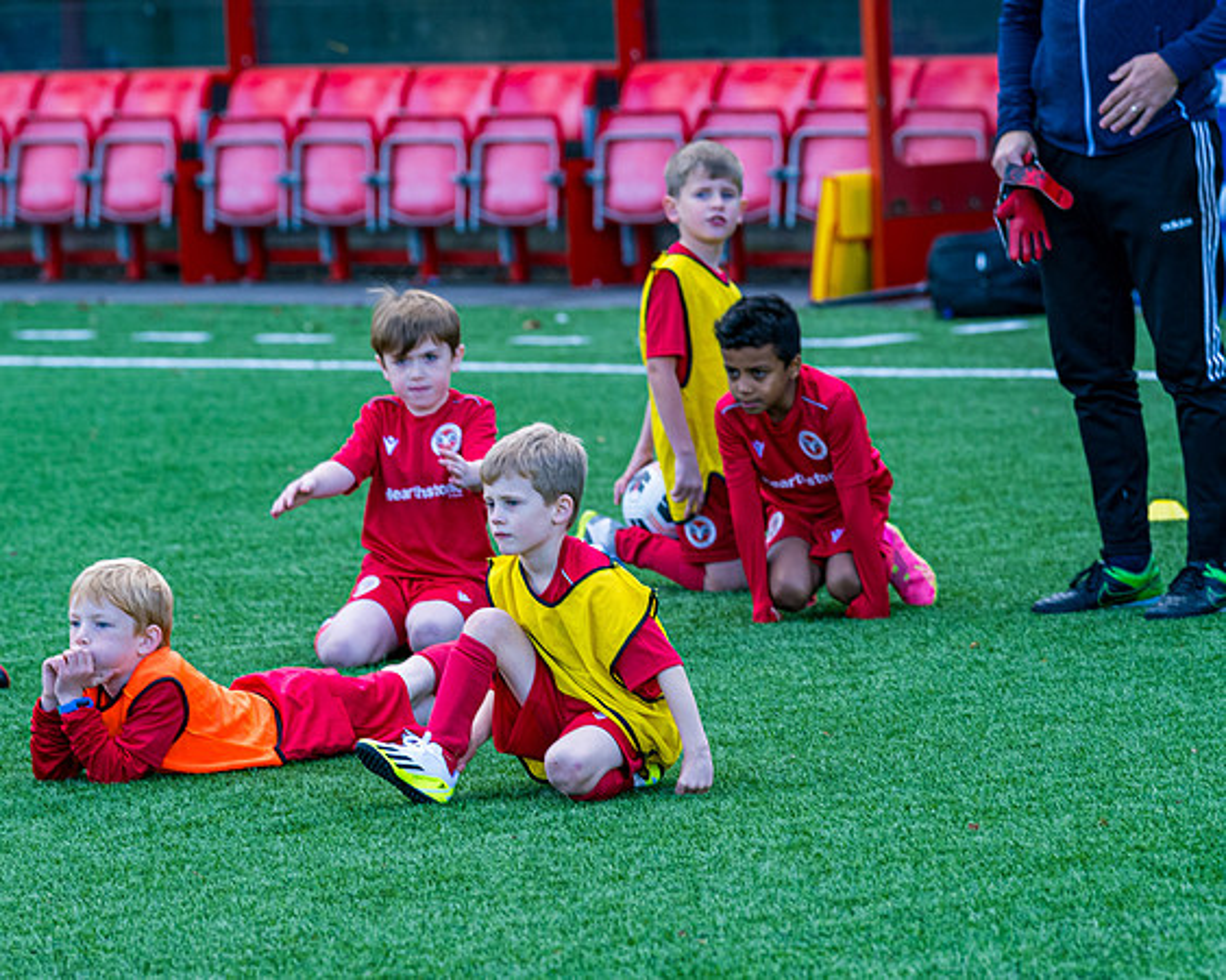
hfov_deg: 7.8
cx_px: 560
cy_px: 544
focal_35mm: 247
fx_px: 8968
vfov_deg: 6.3
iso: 400
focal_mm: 135
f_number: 4
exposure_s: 1/640
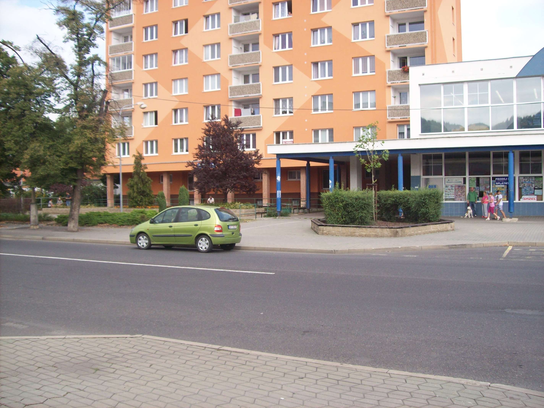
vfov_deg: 39.6
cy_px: 204
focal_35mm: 36
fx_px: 566
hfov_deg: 51.4
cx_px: 272
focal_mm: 6
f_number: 2.7
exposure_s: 1/394
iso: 80
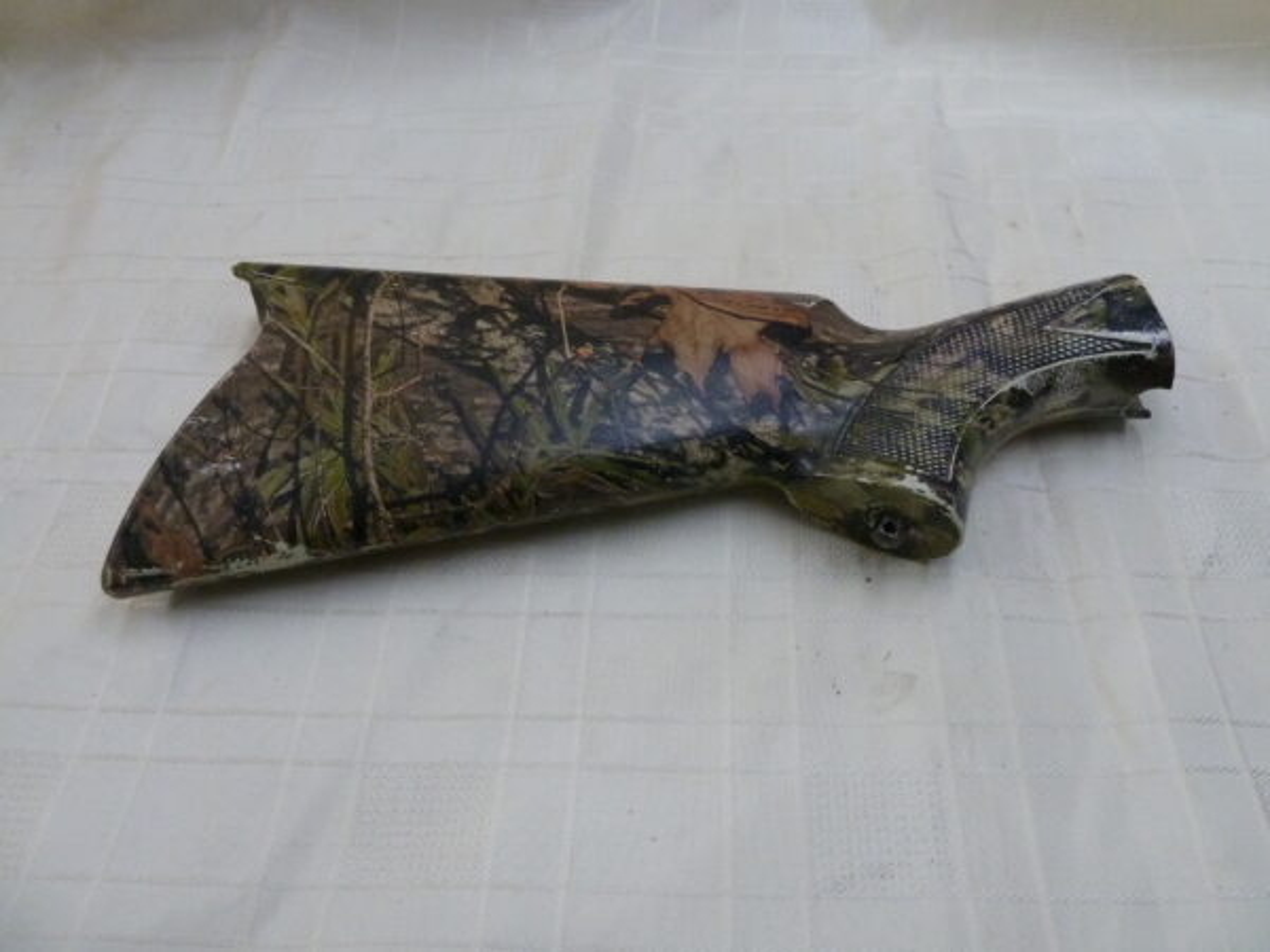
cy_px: 476
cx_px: 635
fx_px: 917
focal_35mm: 25
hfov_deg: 69.4
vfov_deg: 54.9
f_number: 3.3
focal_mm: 4.1
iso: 400
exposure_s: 1/60
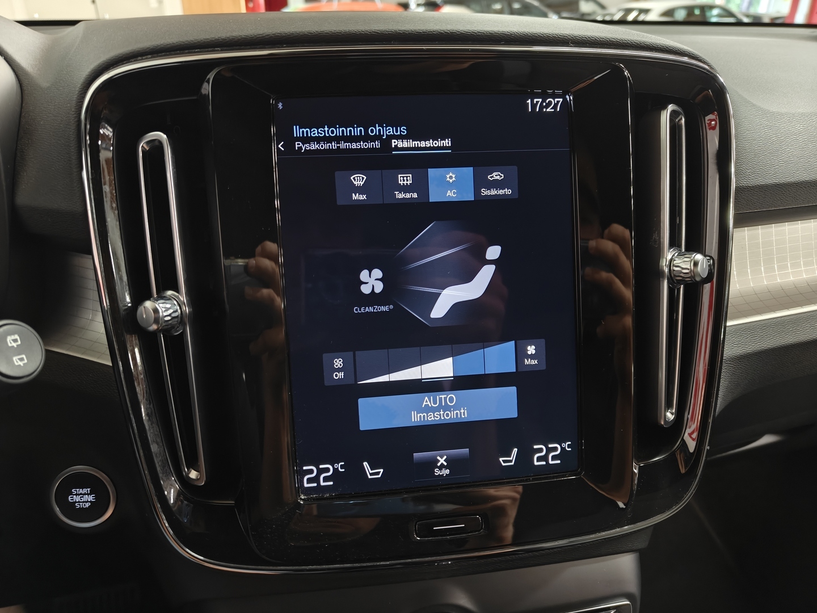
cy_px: 306
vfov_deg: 56.8
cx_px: 408
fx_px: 566
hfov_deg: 71.6
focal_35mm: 24
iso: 160
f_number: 1.8
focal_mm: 5.59
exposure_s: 1/25
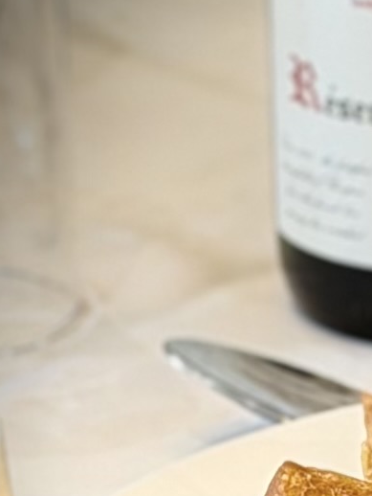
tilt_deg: -24.3
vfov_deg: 6.7
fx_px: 4252
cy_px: 206
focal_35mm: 297
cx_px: 914
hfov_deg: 4.9
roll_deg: +0.2
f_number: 1.78
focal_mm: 6.76
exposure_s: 1/50
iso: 64
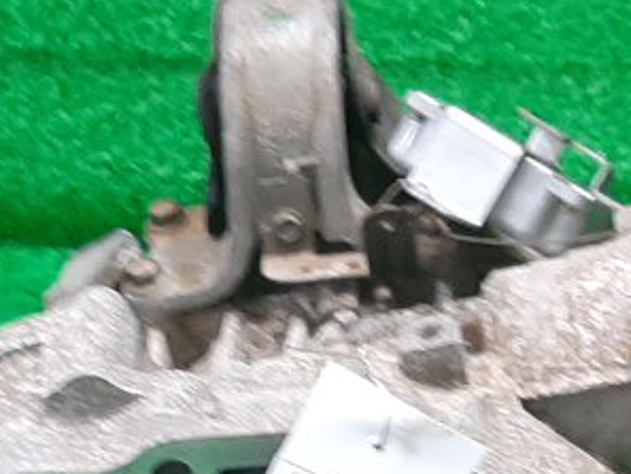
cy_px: 729
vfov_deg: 11.3
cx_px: 206
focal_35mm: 126
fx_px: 2298
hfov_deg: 15.6
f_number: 1.7
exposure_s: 1/50
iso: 171
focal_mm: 3.93
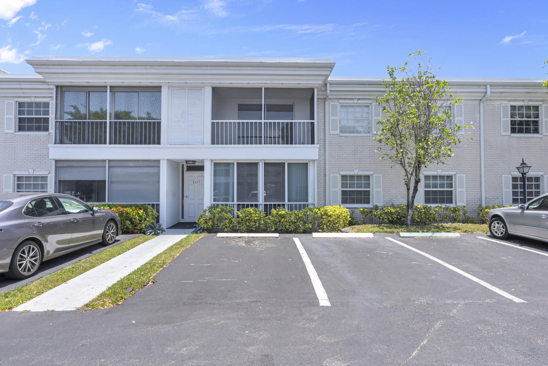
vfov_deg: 59.5
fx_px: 320
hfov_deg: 81.2
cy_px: 183
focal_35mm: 21
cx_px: 274
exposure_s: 1/40
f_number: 10
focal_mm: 21
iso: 100
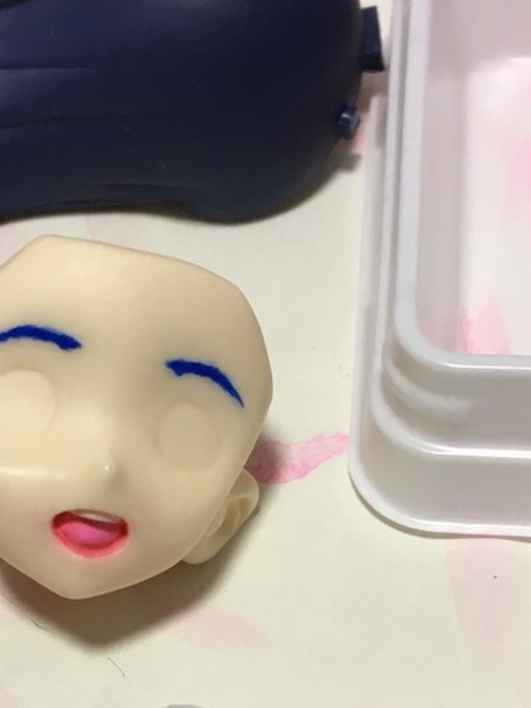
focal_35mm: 70
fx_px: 1431
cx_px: 158
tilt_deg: -54.1
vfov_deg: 27.3
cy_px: 551
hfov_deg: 20.9
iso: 50
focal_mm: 4.15
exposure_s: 1/30
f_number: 2.2
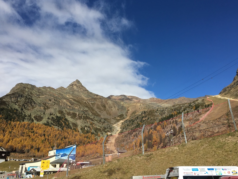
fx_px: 220
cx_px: 126
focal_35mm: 32
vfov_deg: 44.2
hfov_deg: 56.8
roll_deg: +0.7
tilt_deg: +20.5
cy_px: 90
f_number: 2.2
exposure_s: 1/2137
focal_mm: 4.15
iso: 25
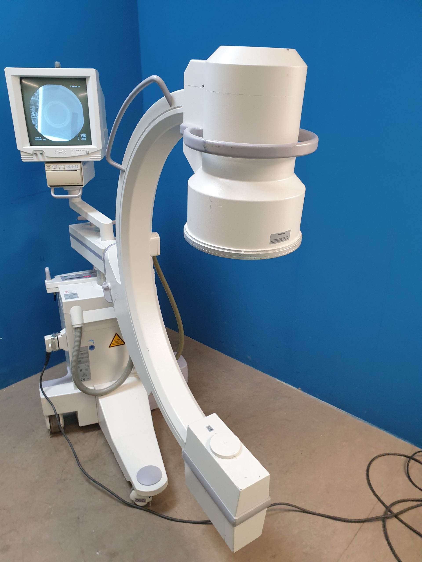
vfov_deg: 67.3
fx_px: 423
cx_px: 211
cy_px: 281
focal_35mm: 26
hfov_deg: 53.1
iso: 200
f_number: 2.4
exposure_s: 1/50
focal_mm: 4.3
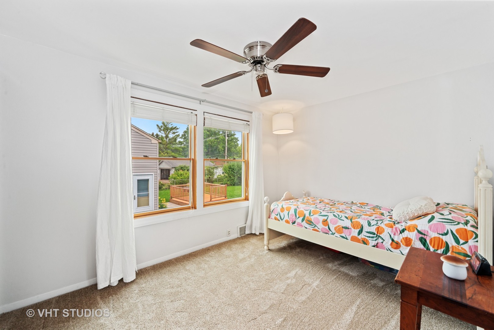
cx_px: 247
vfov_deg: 77.3
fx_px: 206
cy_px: 165
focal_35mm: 15
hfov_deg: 100.4
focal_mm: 15
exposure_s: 1/6
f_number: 8
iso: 400
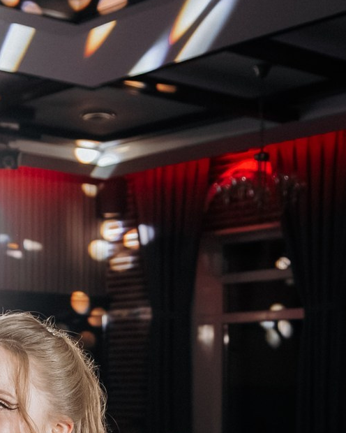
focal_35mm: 93
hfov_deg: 16.1
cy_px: 444
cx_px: -24
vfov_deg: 19.9
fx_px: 1190
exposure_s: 1/400
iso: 4000
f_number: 3.2
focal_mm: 24
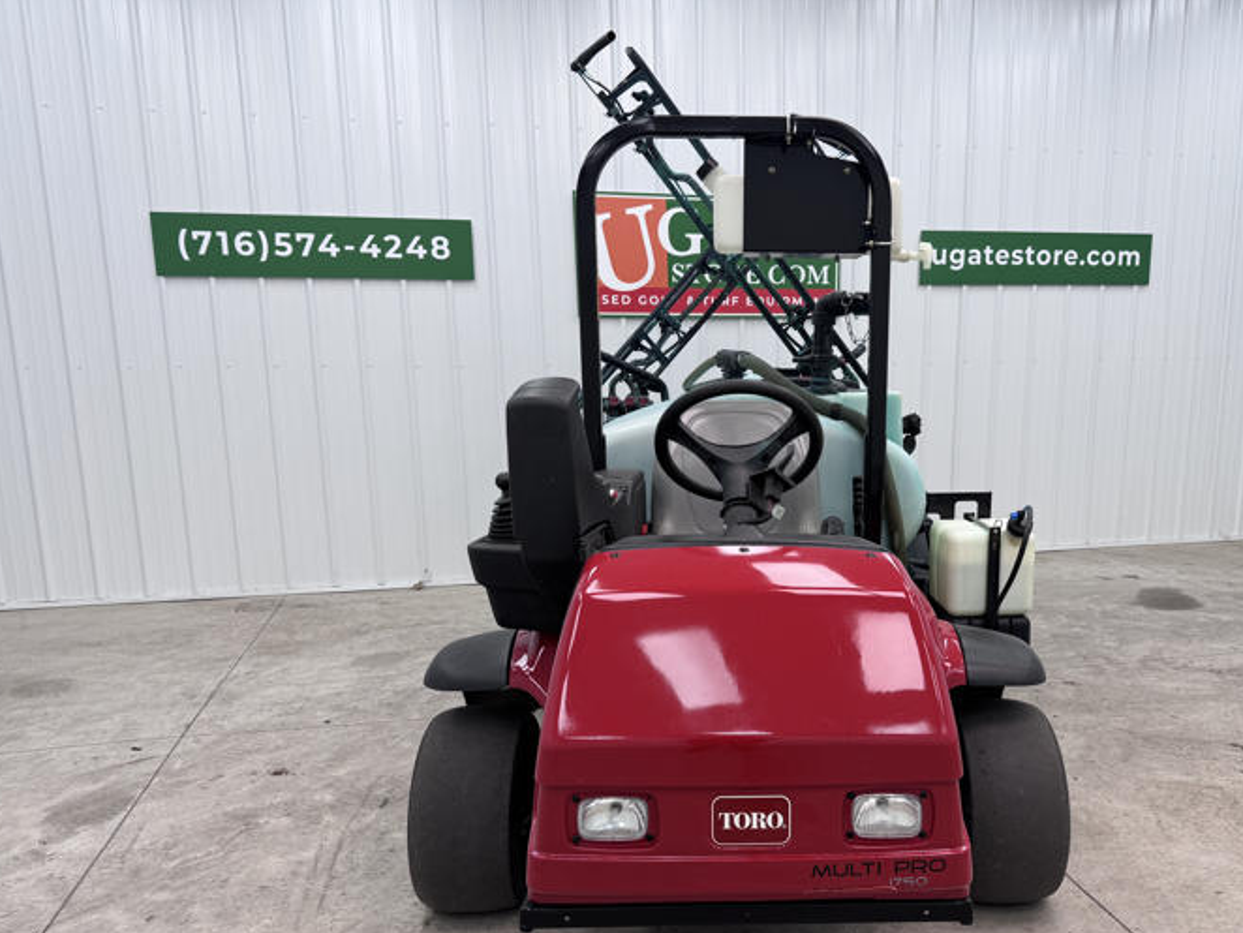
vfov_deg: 48.0
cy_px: 558
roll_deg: -0.5
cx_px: 738
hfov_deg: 61.2
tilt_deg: -12.6
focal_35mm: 29
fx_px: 1042
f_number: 1.78
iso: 64
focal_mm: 6.76
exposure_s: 1/120
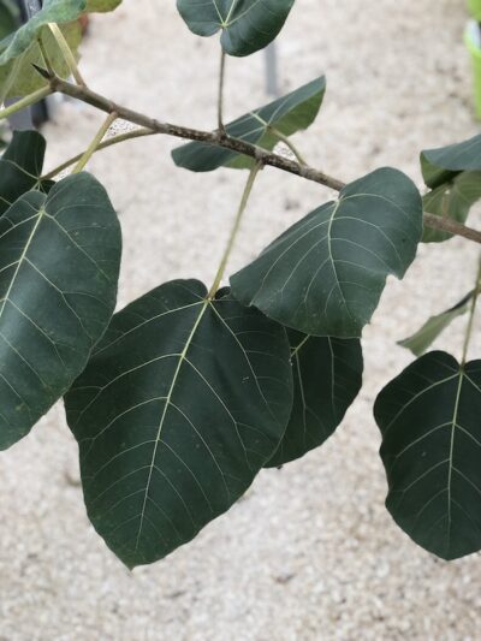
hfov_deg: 28.0
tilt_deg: -46.0
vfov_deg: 36.8
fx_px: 963
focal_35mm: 52
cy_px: 320
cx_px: 240
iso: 32
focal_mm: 6
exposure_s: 1/60
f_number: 2.4
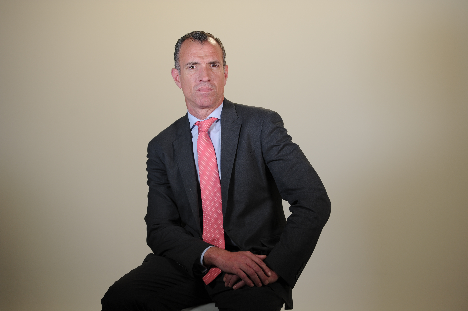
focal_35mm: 92
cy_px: 156
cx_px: 234
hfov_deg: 22.2
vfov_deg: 14.8
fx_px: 1195
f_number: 3.2
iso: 320
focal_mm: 92
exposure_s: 1/500
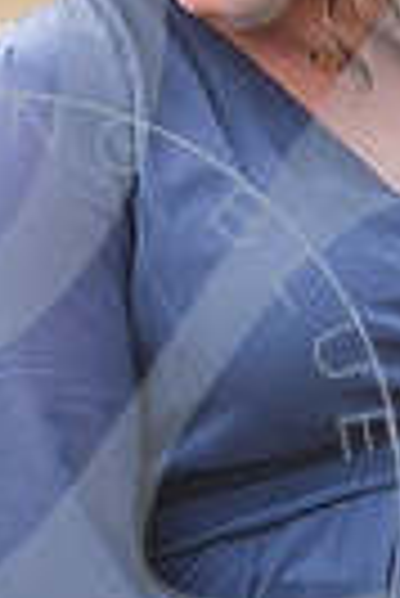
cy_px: 166
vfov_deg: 7.1
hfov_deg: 4.8
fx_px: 4787
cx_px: 189
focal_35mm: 288
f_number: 1.8
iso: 100
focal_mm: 85
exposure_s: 1/320
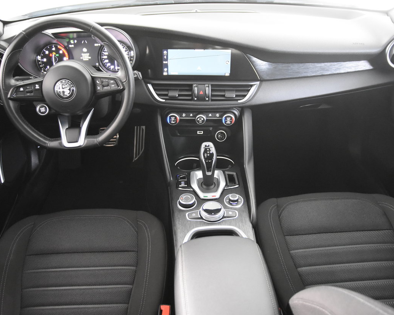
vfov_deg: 49.1
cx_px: 181
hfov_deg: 59.4
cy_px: 157
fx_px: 345
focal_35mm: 30
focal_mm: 17
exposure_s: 1/25
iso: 4500
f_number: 2.8
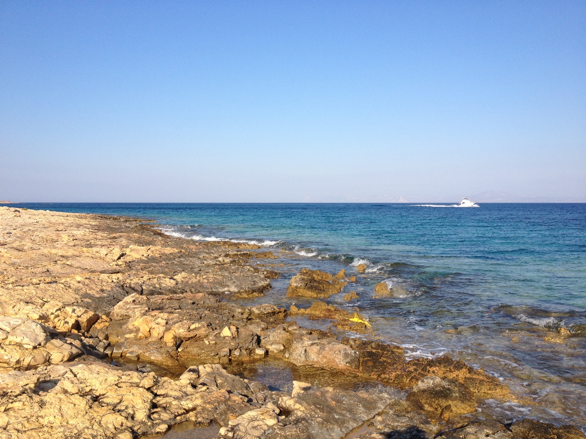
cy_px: 220
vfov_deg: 40.7
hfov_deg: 52.6
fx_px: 593
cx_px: 293
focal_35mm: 35
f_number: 2.4
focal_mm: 4.28
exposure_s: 1/1534
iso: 50
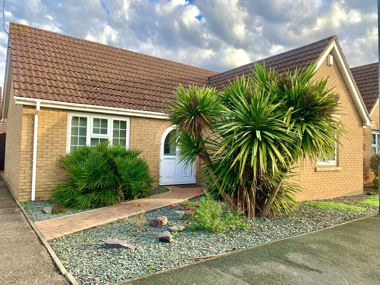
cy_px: 142
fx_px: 285
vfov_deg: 53.1
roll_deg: -1.1
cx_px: 190
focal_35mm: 26
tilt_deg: +2.5
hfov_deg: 67.3
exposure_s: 1/288
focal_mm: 4.25
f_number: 1.8
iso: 25
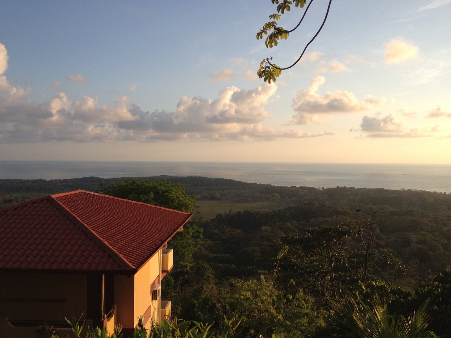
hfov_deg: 52.6
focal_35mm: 35
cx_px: 226
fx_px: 456
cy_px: 169
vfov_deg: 40.7
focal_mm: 4.28
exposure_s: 1/1042
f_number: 2.4
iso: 50
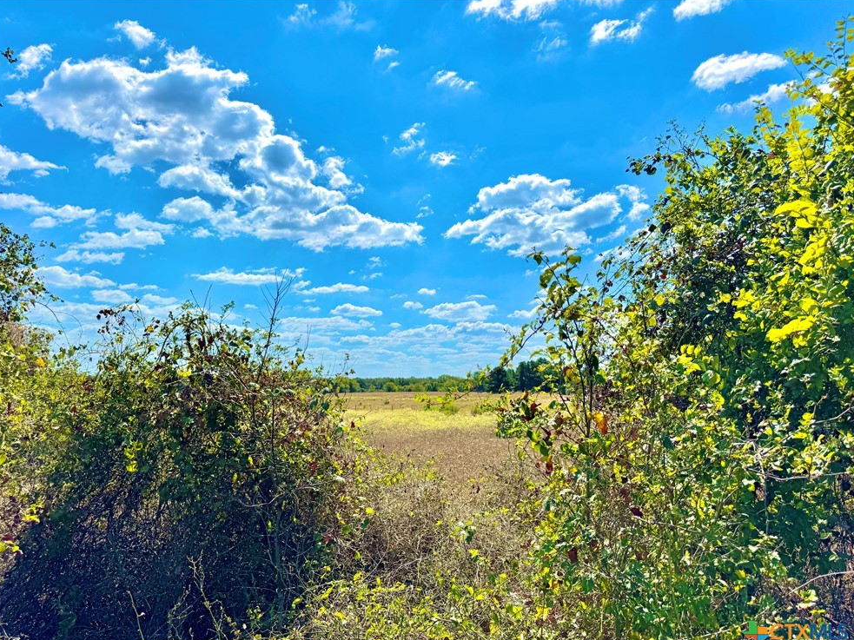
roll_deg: -1.0
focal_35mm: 25
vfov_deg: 54.9
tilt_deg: +5.0
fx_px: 617
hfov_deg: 69.4
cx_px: 424
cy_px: 330
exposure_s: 1/12346
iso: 64
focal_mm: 6.76
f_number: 1.78
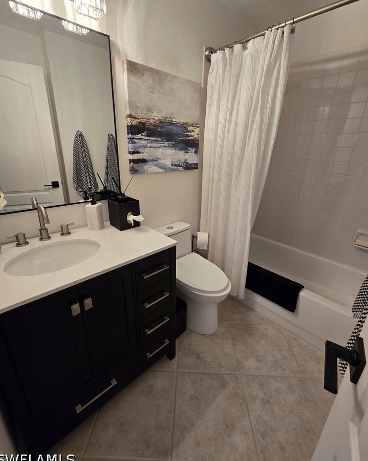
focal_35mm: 14
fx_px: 191
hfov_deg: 88.0
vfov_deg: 100.6
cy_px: 217
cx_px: 183
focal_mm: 2.2
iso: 160
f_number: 2.2
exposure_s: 1/60
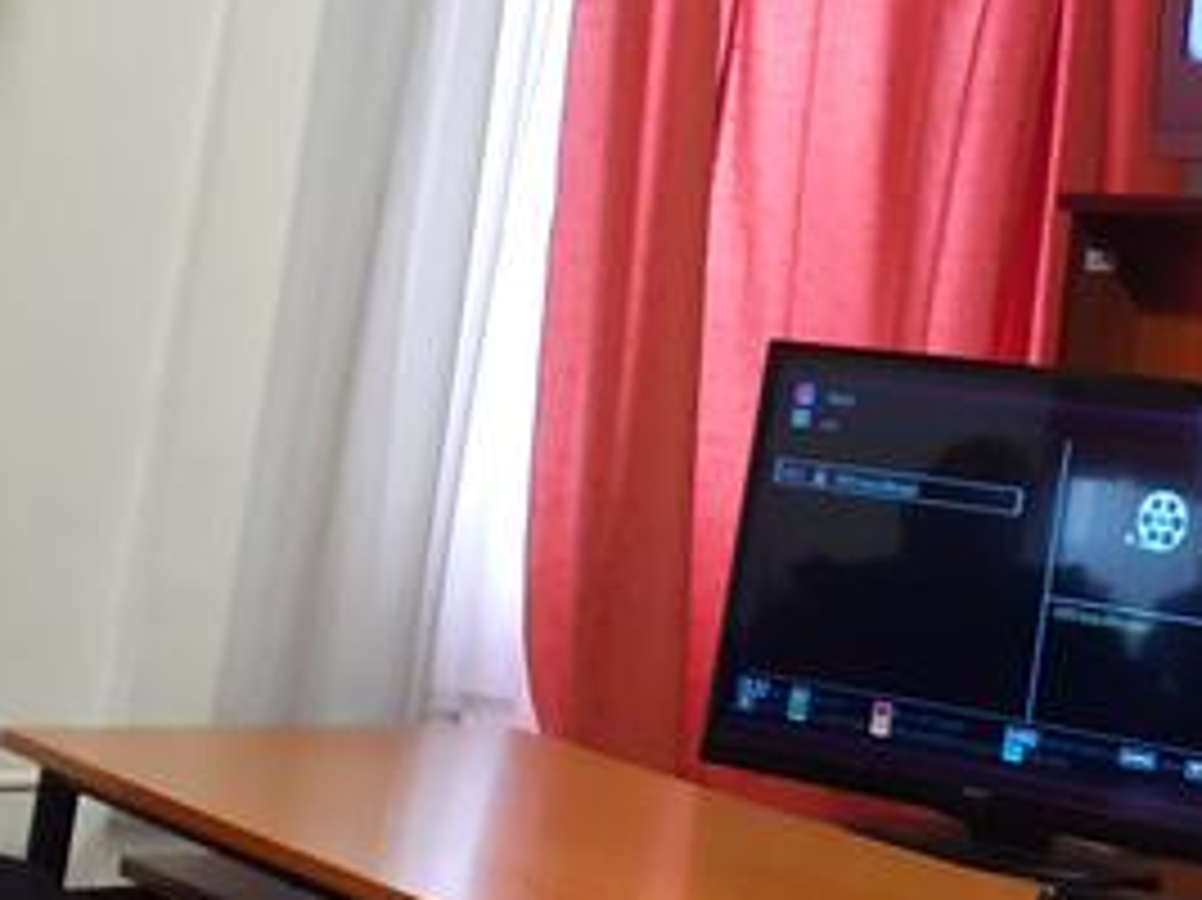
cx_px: 1324
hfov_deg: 22.7
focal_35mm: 81
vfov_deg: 17.5
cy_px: -112
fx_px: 2811
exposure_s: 1/50
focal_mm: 3.6
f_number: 1.9
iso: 160
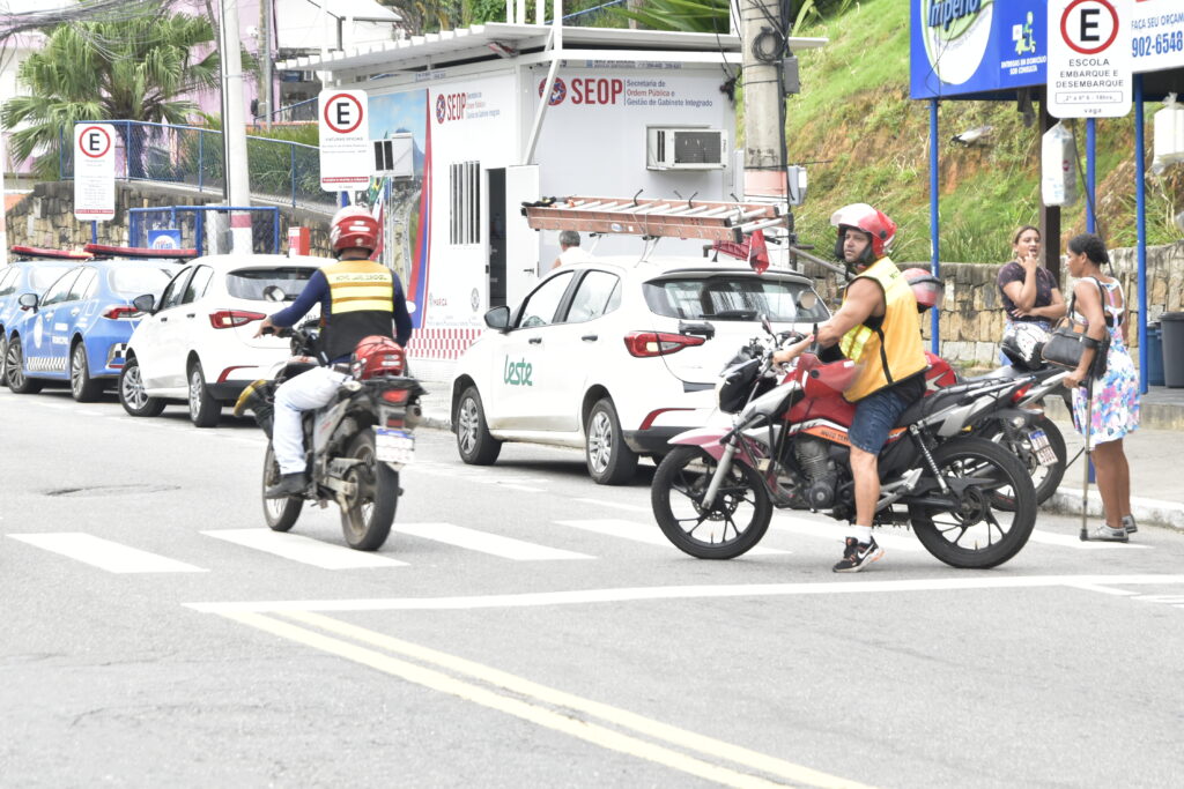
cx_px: 592
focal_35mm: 112
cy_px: 394
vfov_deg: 12.2
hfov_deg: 18.2
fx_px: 3700
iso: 1000
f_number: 11
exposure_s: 1/125
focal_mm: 75
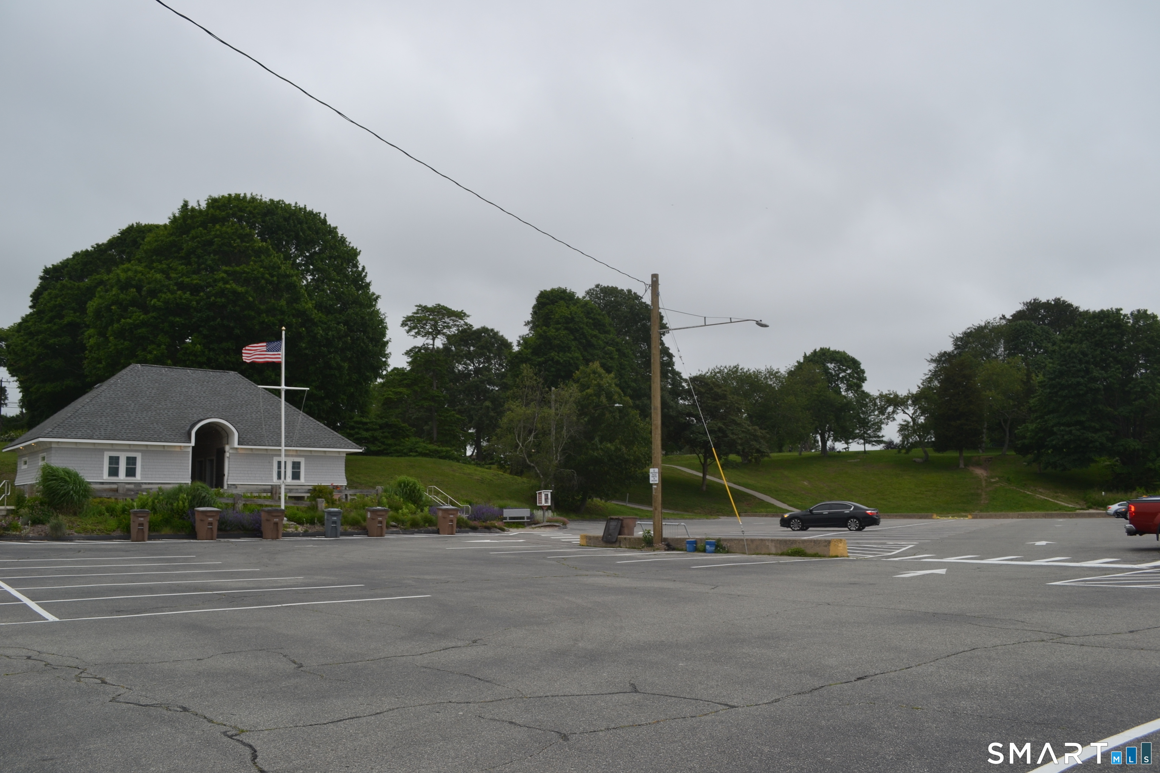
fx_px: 967
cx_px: 580
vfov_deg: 43.6
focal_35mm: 30
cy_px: 386
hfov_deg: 61.9
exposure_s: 1/200
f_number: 6.3
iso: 100
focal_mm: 20
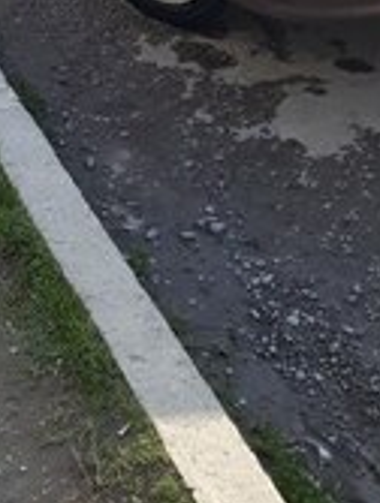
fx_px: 1166
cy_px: -78
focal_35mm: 80
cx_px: 60
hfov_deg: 18.3
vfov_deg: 22.7
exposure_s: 1/346
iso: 40
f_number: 1.9
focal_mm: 3.6
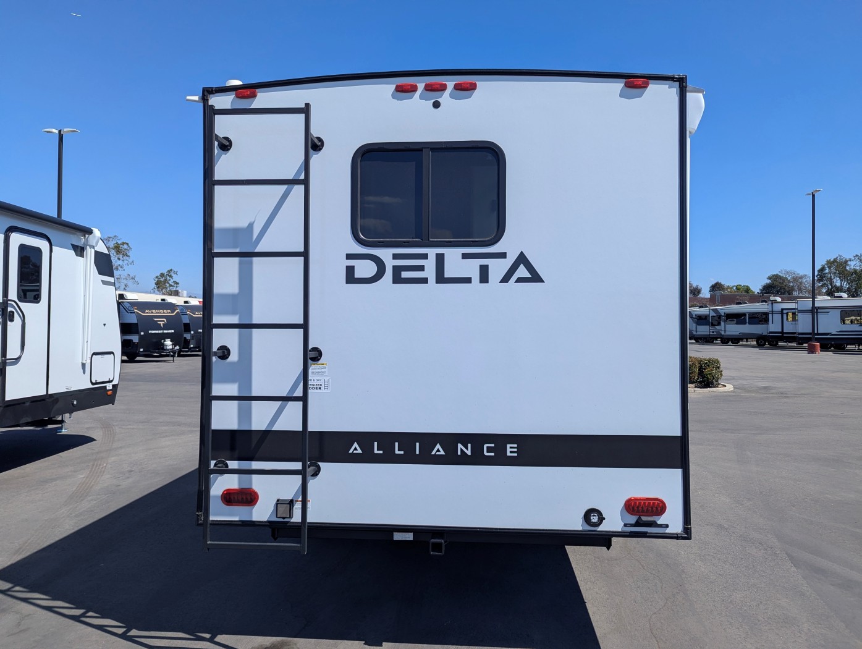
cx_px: 431
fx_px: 598
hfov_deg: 71.5
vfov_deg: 56.9
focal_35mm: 24
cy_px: 324
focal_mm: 6.81
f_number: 1.85
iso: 49
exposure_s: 1/3145
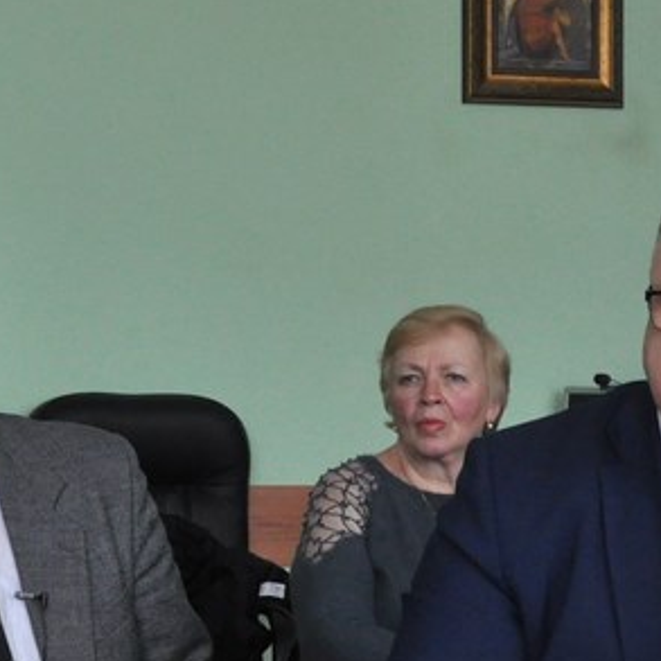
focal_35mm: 98
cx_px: 264
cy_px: 359
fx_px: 2117
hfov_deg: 17.7
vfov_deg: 17.7
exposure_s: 1/160
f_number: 6.3
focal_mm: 22
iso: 1000
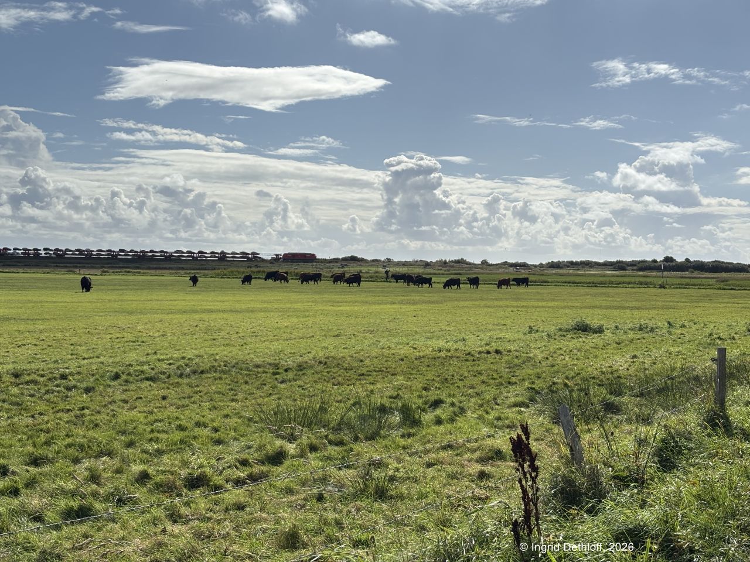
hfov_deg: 36.8
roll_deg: -0.6
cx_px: 375
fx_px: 1127
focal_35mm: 52
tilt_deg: -1.1
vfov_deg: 28.0
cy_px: 281
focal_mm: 5.96
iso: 40
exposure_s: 1/5348
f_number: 1.6
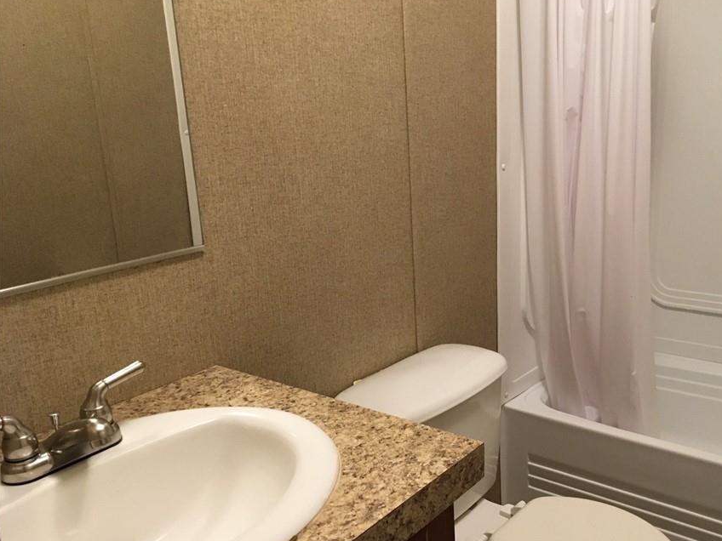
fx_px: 730
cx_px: 433
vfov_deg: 40.7
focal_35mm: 35
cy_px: 289
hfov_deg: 52.3
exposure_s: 1/24
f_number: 2.2
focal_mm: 4.15
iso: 200
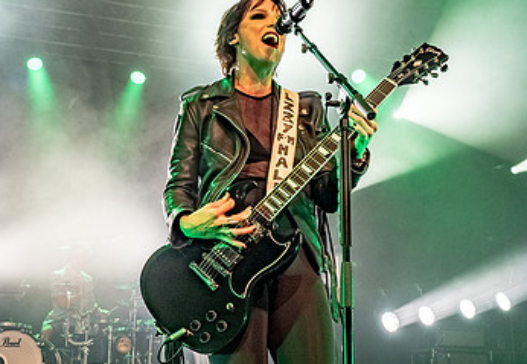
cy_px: 197
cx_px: 210
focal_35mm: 50
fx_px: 740
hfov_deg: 39.0
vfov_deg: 27.6
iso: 500
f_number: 4
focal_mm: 12
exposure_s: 1/160
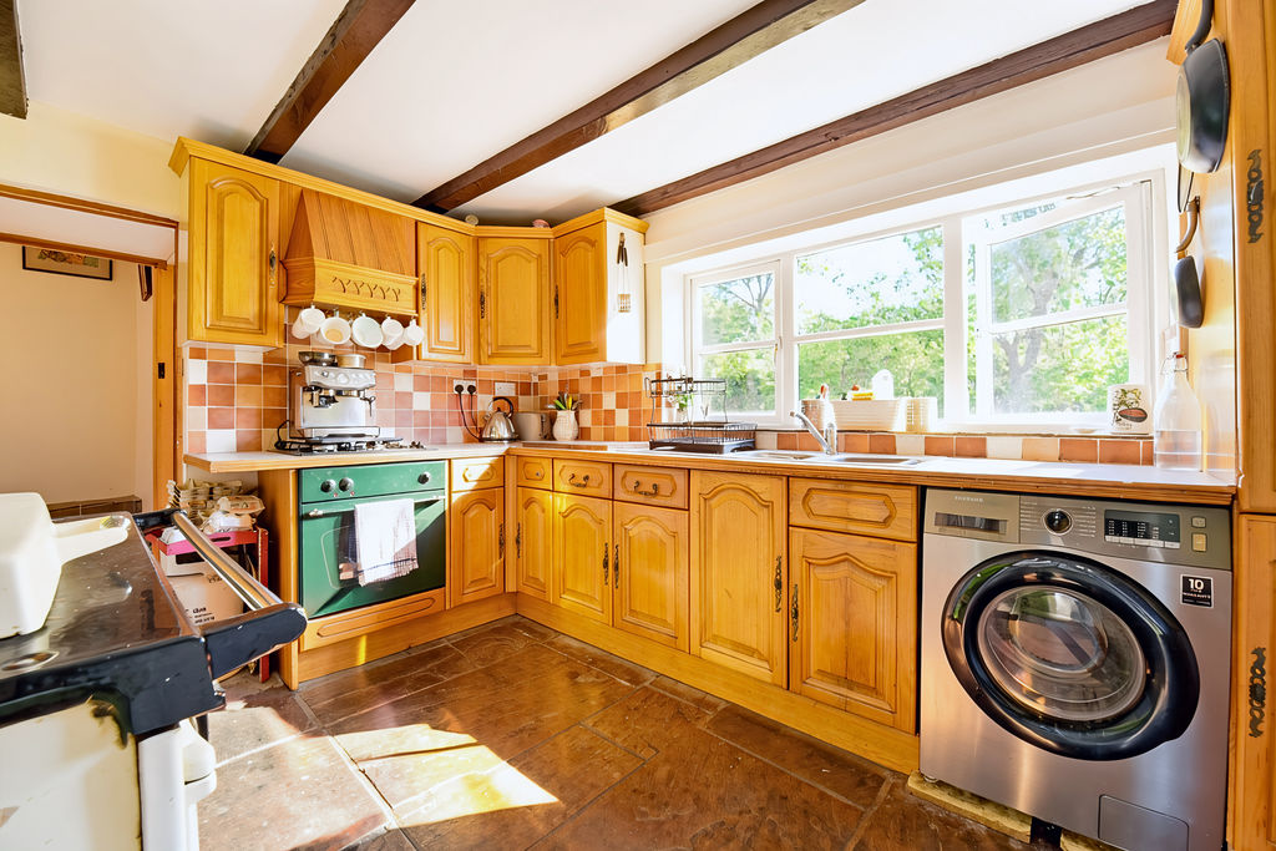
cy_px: 426
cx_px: 638
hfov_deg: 104.2
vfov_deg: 81.2
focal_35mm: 14
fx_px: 496
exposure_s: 1/15
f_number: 6.3
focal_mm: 14
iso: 250
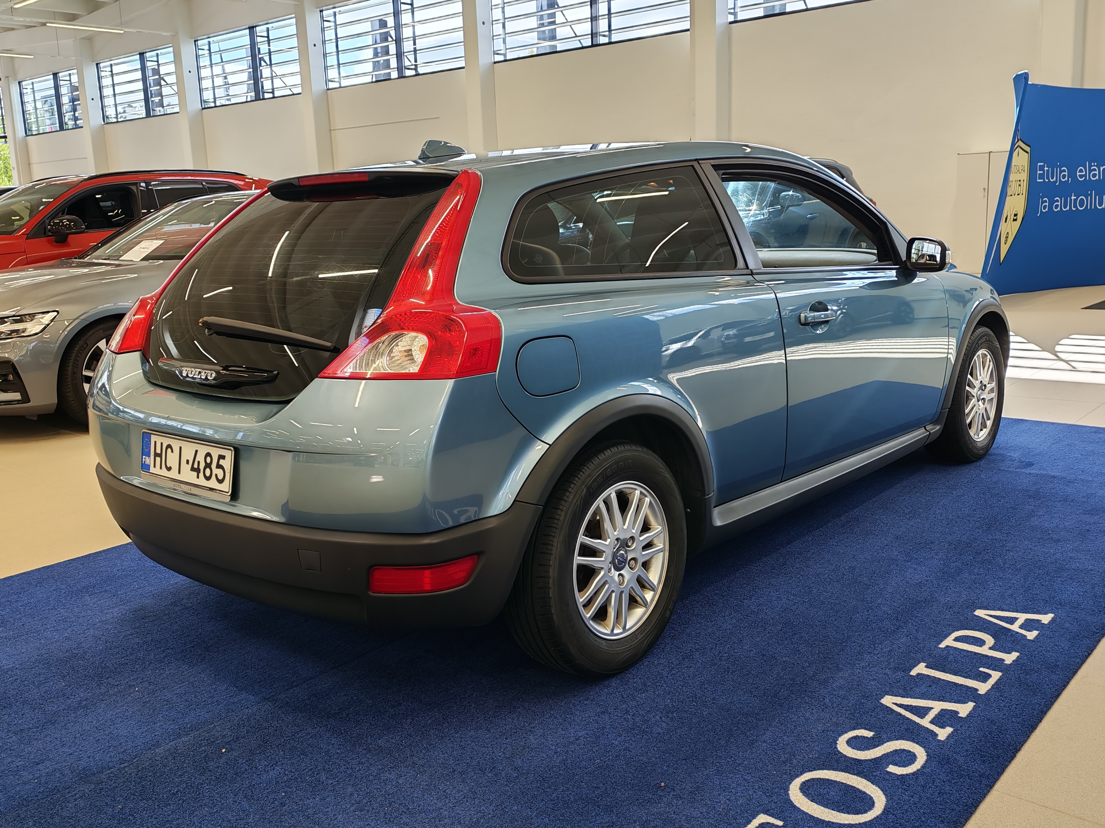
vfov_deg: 42.9
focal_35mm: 33
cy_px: 414
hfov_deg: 55.4
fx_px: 1053
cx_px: 552
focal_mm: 6.12
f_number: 1.9
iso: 100
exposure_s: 1/100
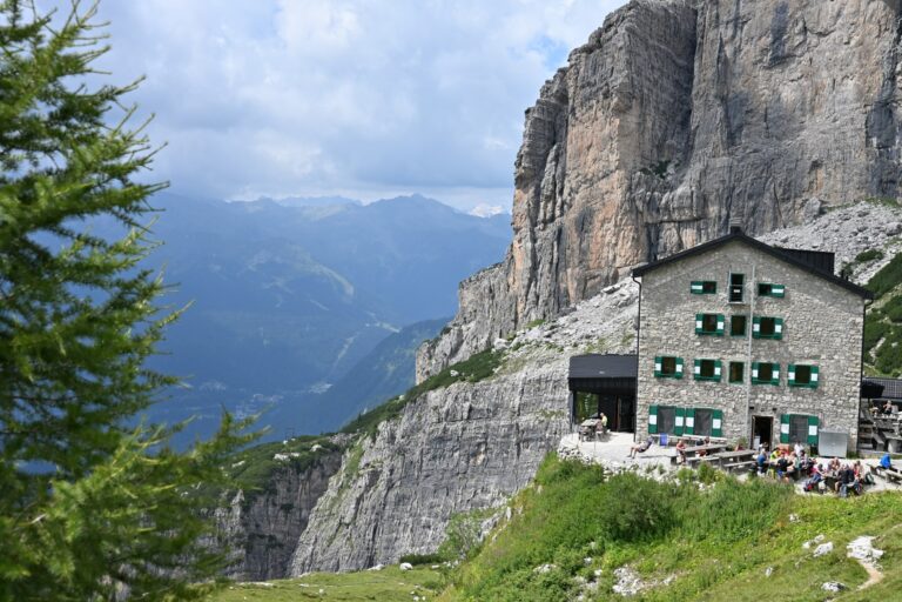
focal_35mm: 50
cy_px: 301
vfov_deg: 27.0
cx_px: 451
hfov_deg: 39.6
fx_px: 1253
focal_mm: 50
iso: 450
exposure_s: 1/2500
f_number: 6.3
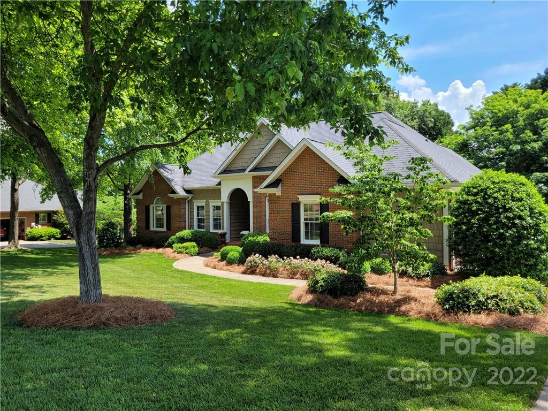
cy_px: 206
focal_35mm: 26
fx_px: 412
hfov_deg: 67.3
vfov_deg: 53.1
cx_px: 274
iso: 40
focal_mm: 5.4
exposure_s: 1/812
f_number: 1.8
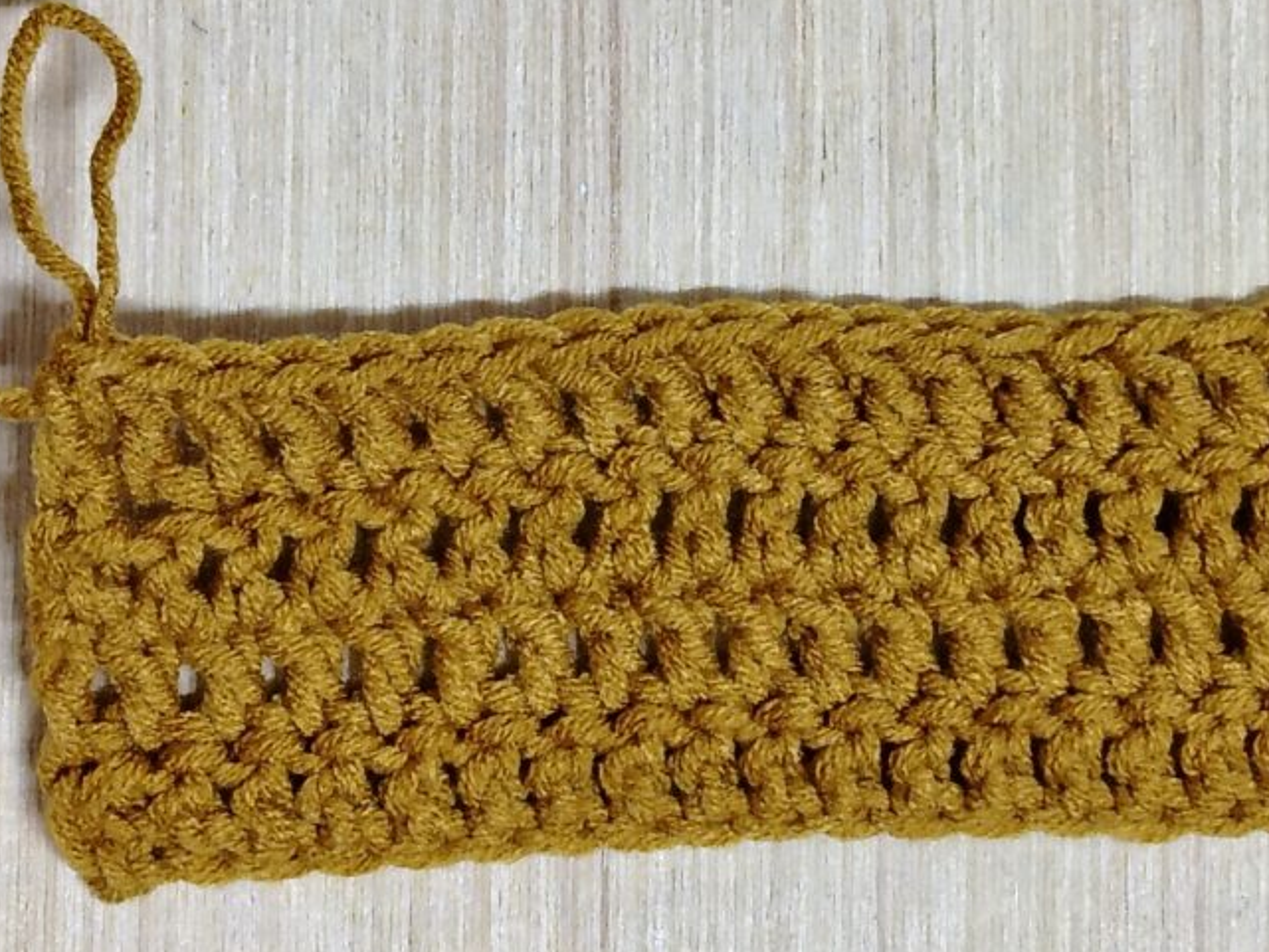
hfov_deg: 17.1
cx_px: 703
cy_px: 373
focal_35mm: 115
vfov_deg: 12.9
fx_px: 4217
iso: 747
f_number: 1.75
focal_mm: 5.25
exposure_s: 1/33.3
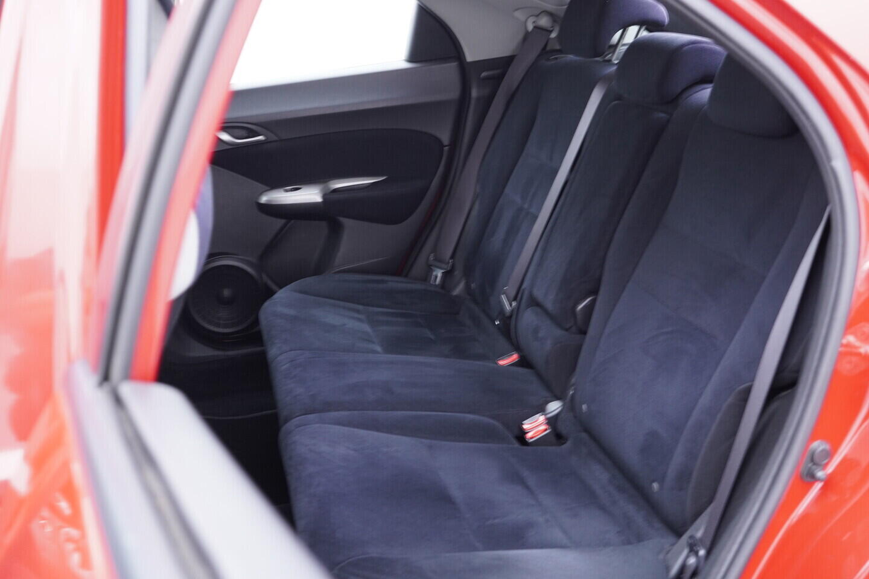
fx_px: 869
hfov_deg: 53.1
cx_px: 434
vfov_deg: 36.9
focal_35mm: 36
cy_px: 290
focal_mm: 24
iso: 640
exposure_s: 1/40
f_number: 2.8
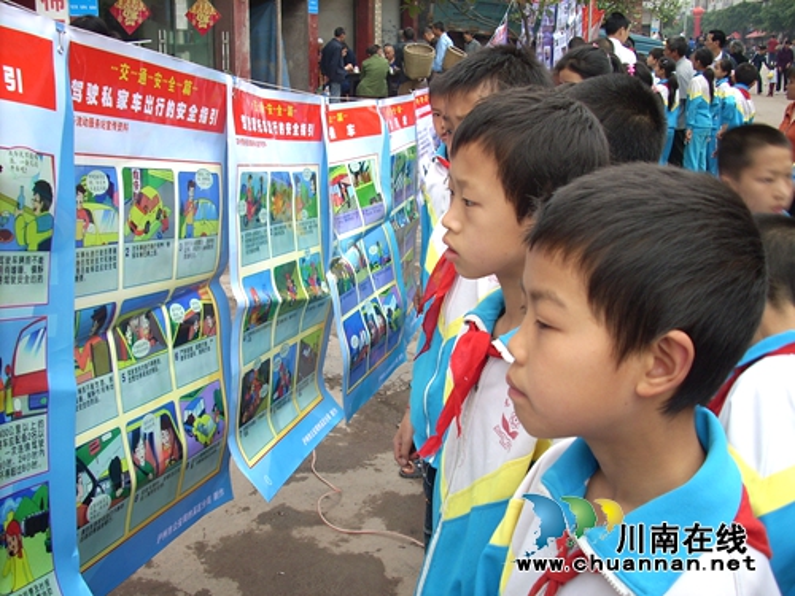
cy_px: 298
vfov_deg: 38.7
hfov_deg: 50.1
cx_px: 398
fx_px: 850
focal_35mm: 37
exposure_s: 1/60
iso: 64
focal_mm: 6.2
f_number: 2.8
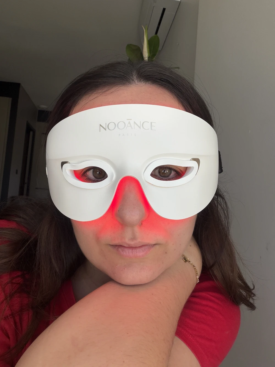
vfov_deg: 60.0
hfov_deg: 46.8
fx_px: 318
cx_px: 138
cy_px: 184
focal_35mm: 30
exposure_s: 1/290
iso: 25
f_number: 1.9
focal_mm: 2.71
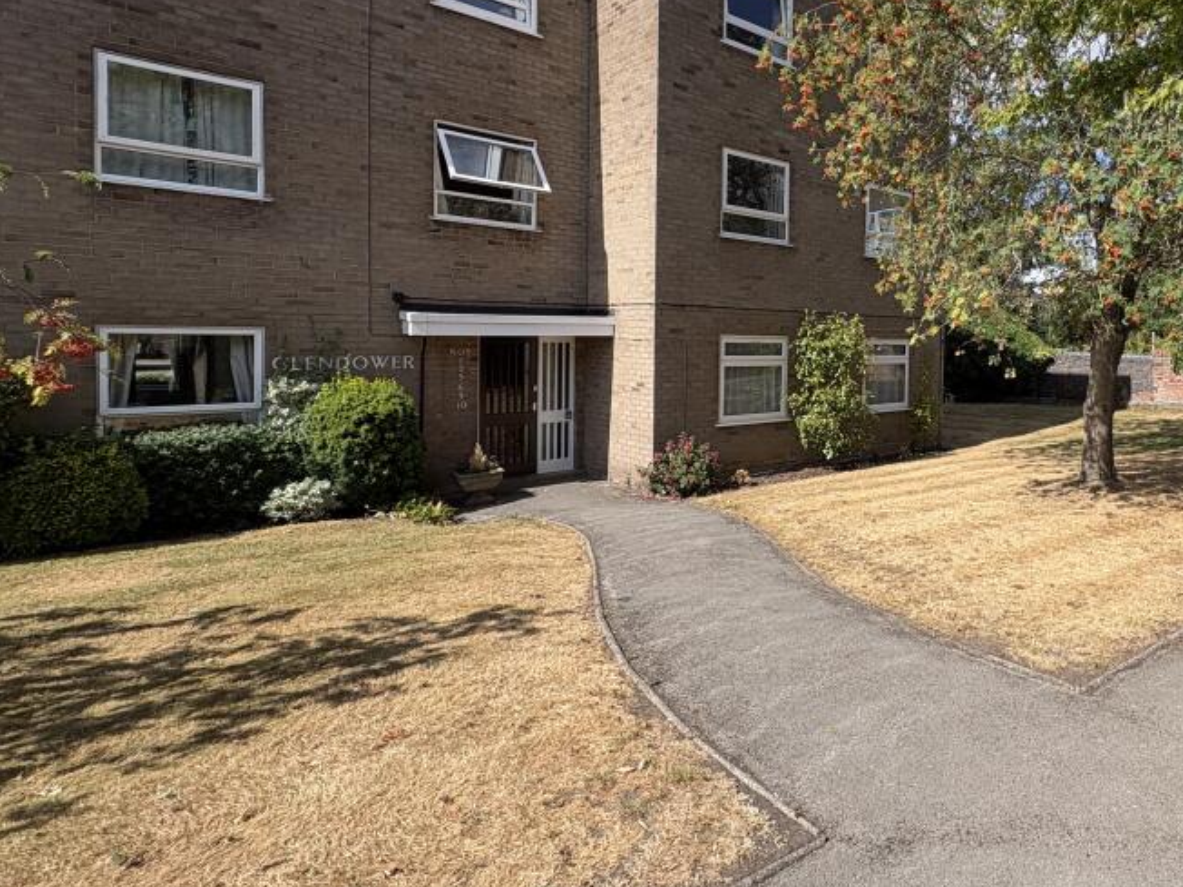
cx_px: 895
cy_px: 356
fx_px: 752
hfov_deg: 70.9
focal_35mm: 22
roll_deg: -1.3
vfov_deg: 60.6
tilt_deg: -1.7
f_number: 2.2
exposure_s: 1/1323
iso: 50
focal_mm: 2.22
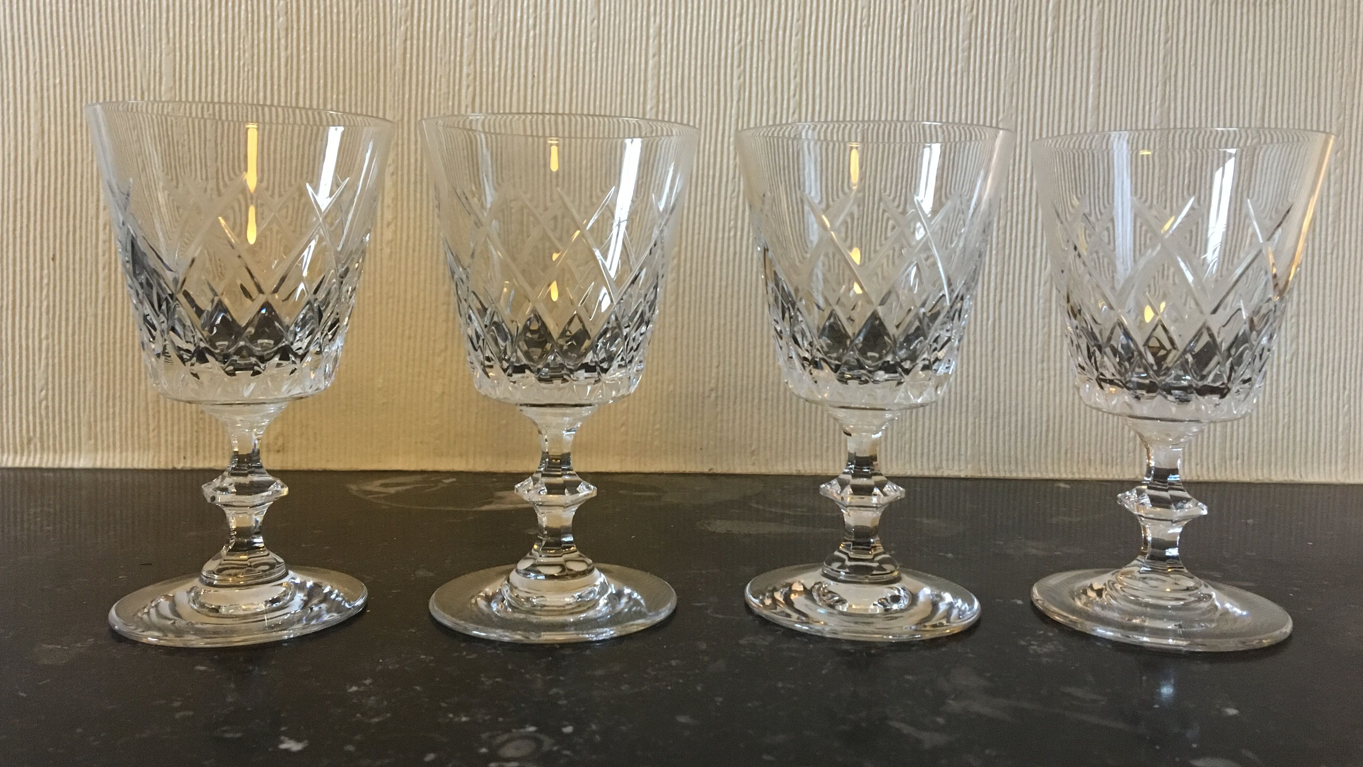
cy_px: 290
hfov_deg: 61.0
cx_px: 682
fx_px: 1156
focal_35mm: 32
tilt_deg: -3.4
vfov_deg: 36.5
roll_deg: -1.2
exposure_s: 1/17
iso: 200
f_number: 2.2
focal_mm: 4.15
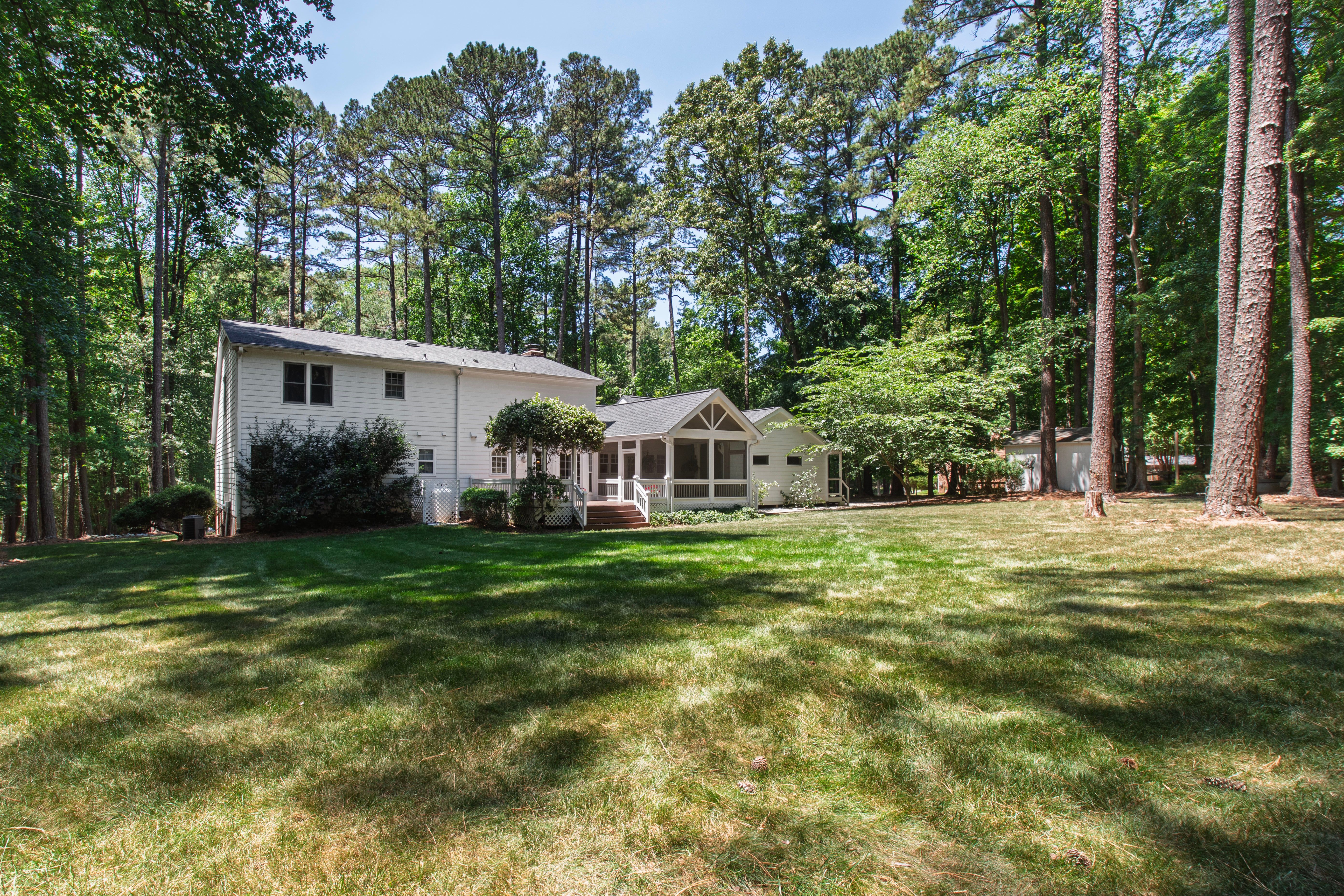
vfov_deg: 77.3
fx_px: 560
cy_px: 448
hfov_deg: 100.4
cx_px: 672
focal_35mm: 15
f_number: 8
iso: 100
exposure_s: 1/80
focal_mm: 10
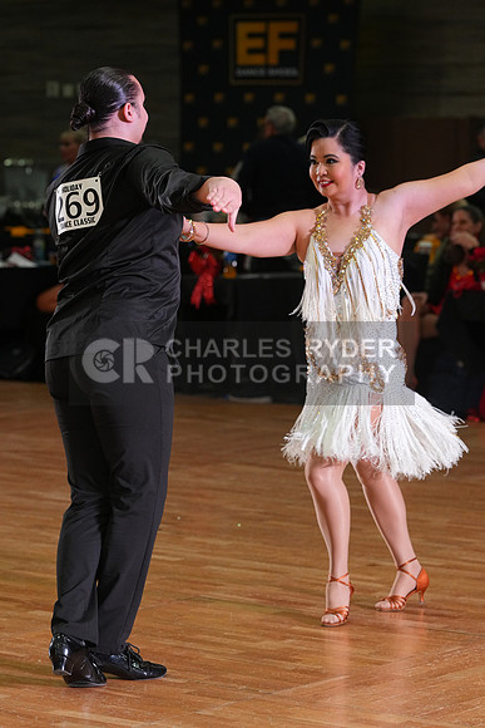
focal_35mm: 129
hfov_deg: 10.6
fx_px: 2605
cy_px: 364
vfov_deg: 15.9
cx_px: 242
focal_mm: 129
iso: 2500
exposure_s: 1/200
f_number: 5
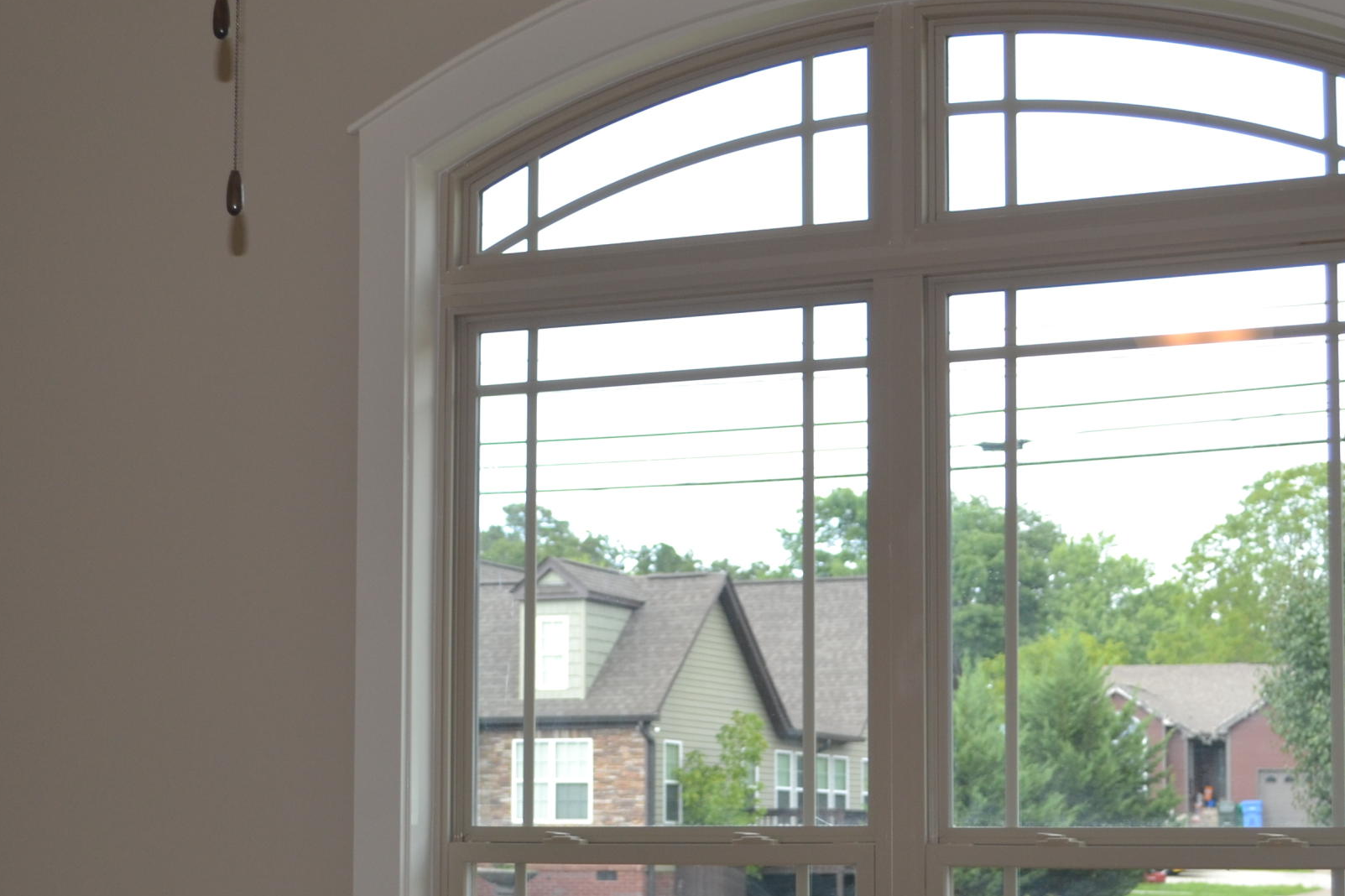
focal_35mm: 73
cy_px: 593
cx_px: 548
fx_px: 2727
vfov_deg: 18.6
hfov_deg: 27.7
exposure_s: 1/125
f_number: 4.2
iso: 220
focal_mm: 26
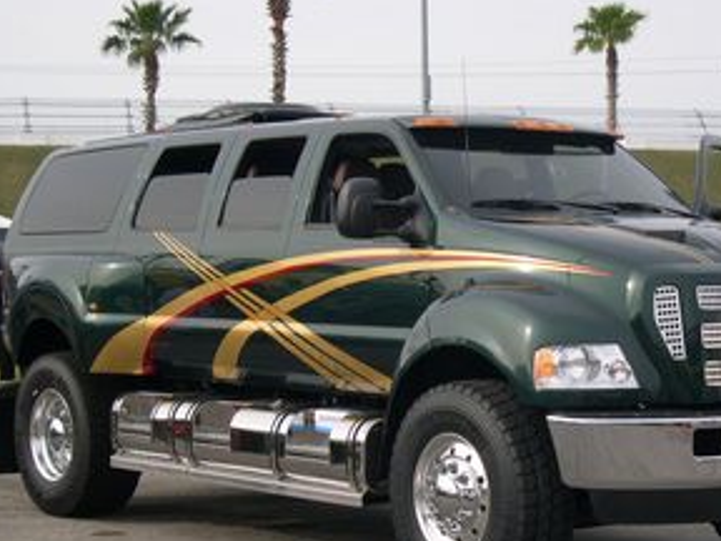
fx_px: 1937
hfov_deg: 21.1
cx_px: 433
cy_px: 311
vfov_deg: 15.9
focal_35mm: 93
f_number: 3.7
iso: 100
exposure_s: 1/434
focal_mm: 14.2
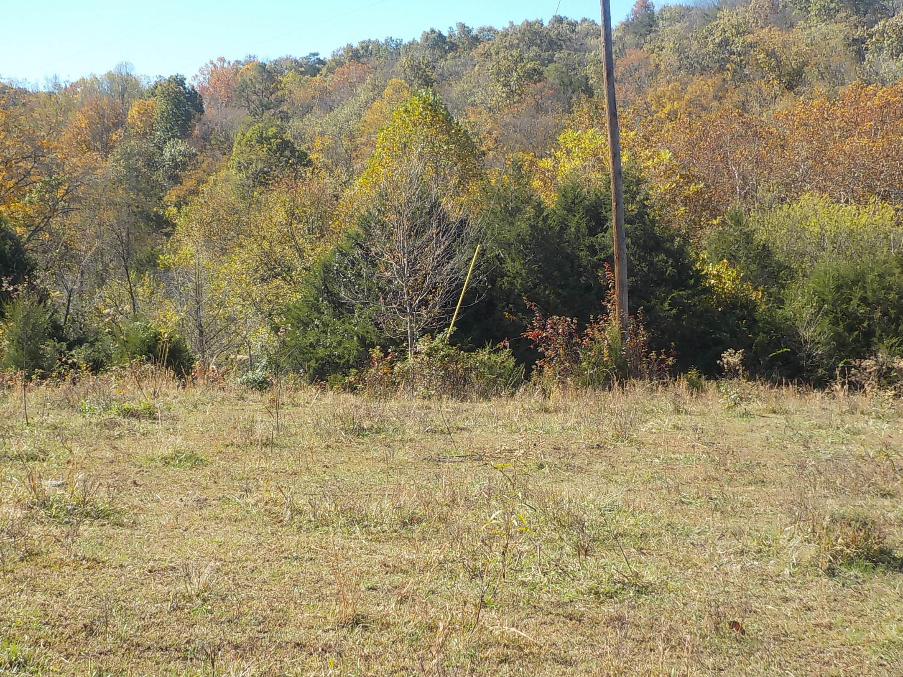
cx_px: 430
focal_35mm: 61
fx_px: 1591
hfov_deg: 31.7
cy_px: 352
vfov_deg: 24.0
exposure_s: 1/320
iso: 125
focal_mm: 7.9
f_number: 4.7
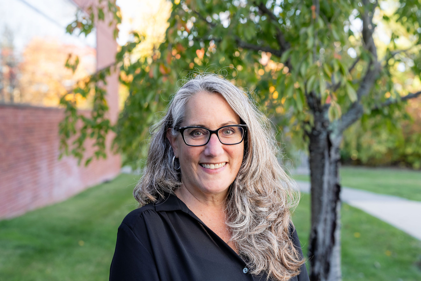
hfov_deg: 42.7
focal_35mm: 46
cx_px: 210
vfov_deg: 29.2
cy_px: 140
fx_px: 538
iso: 250
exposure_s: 1/250
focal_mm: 46
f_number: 3.5
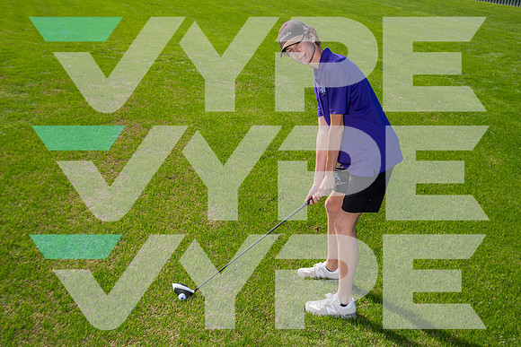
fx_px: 666
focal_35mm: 46
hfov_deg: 42.7
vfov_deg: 29.3
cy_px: 174
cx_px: 260
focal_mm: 46
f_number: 5
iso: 100
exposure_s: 1/640
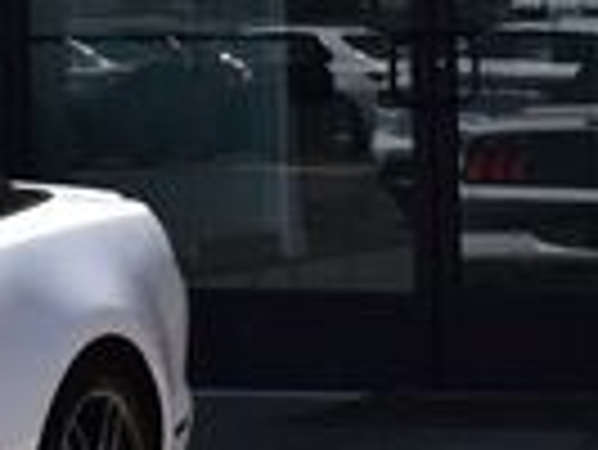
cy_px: 58
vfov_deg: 6.1
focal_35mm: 243
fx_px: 4207
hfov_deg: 8.1
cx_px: -36
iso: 360
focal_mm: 35
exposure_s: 1/500
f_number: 11
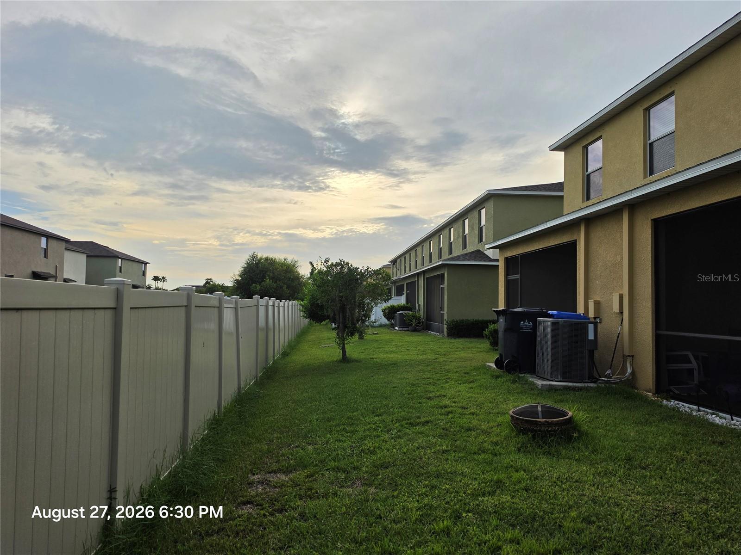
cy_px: 278
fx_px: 492
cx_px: 370
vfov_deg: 58.9
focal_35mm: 23
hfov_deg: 73.9
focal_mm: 6.5
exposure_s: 1/7939
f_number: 1.4
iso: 50
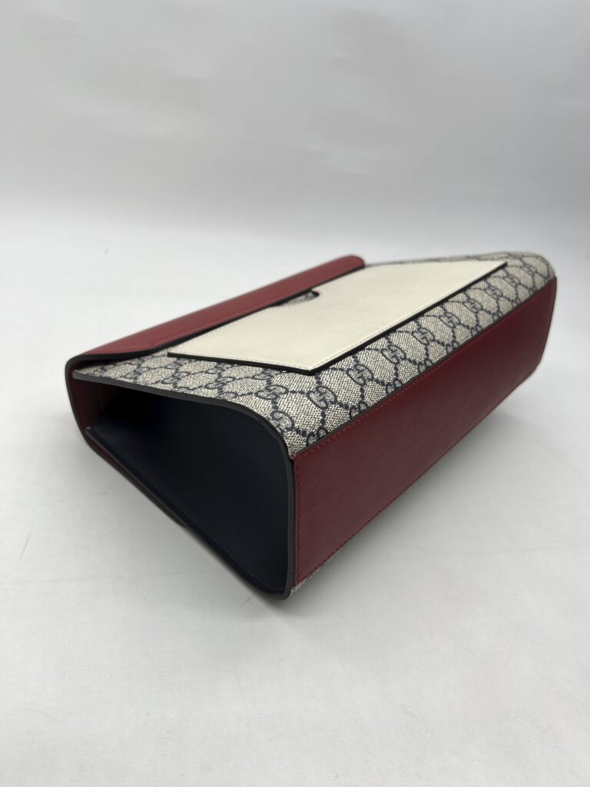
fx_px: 591
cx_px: 295
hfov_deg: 53.1
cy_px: 394
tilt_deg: -29.1
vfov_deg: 67.3
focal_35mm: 26
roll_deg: -8.4
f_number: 1.5
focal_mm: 5.7
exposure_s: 1/224
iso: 40
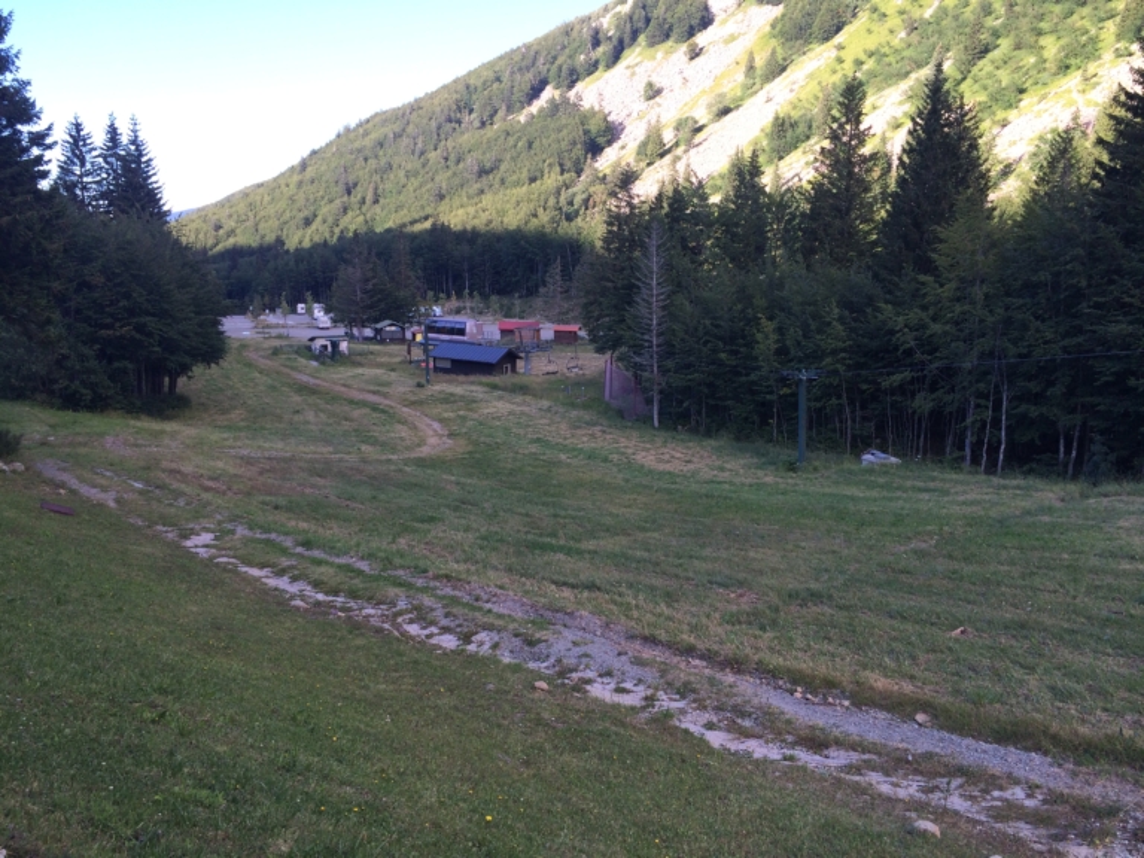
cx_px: 572
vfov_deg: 46.8
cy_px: 429
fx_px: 991
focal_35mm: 30
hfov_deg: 60.0
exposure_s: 1/354
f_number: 2.2
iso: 32
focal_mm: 4.12
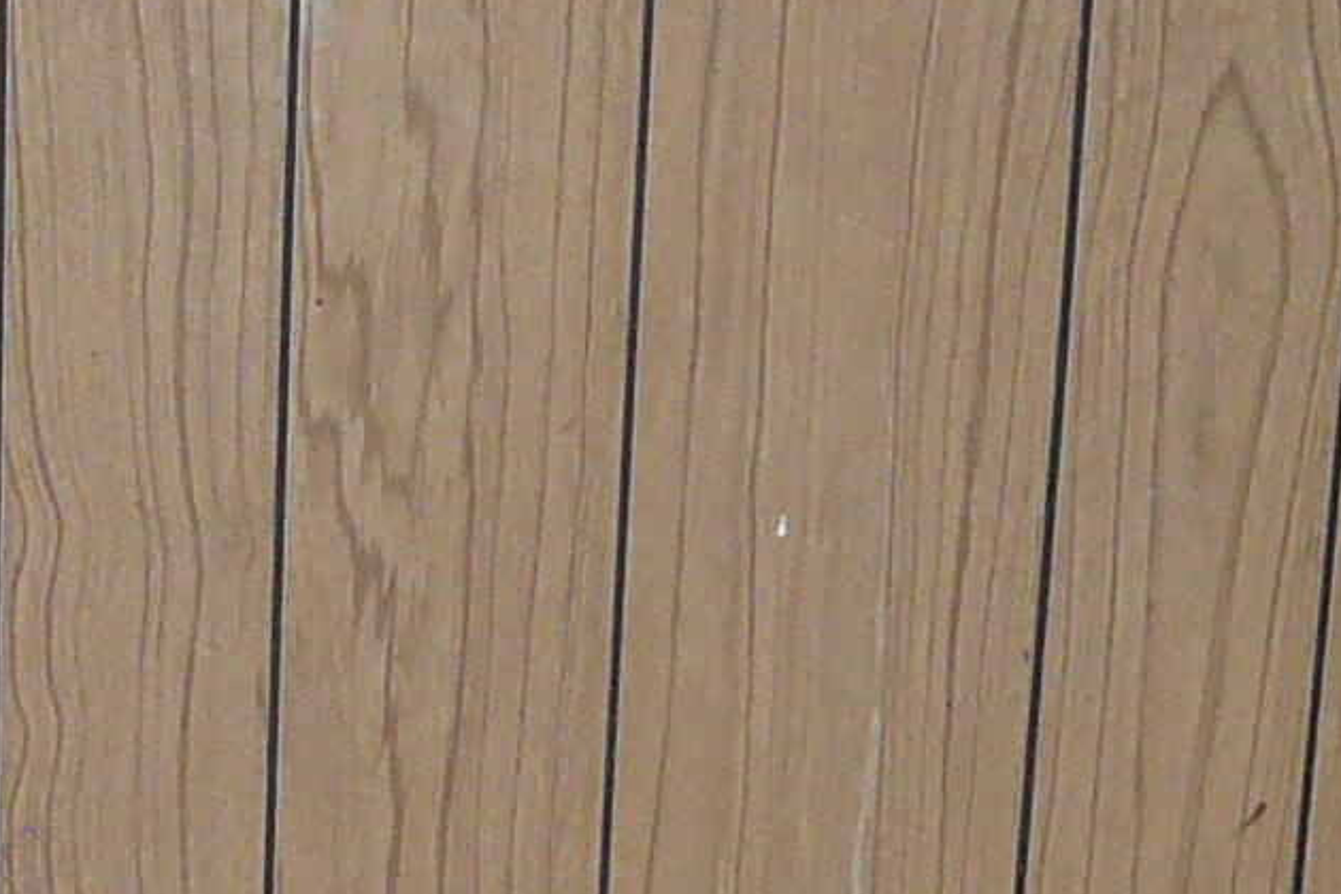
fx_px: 5513
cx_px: -147
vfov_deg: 9.0
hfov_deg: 13.6
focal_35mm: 148
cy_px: 1354
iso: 160
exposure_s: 1/30
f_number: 2.8
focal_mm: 5.2
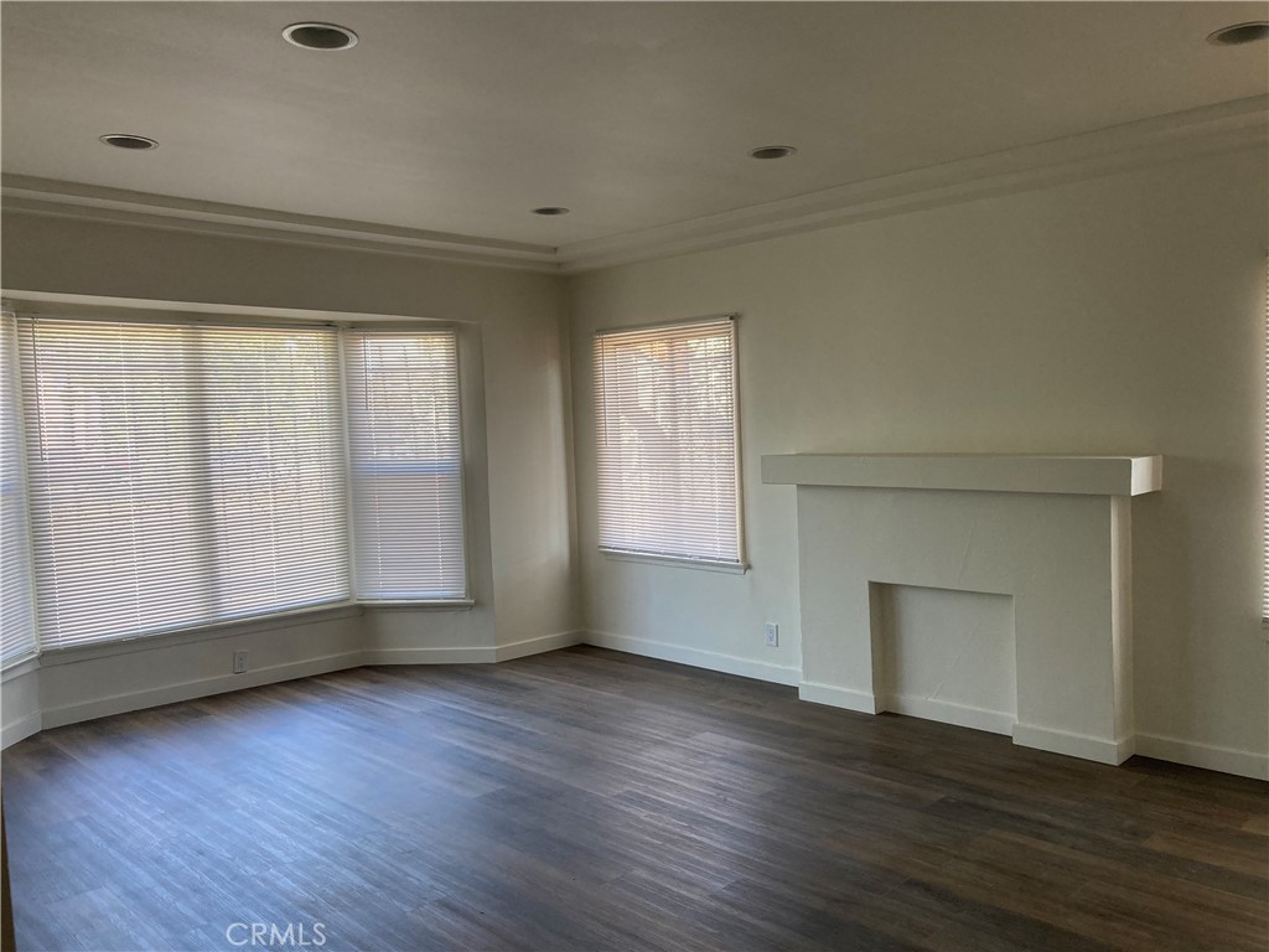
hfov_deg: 63.4
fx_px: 1026
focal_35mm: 28
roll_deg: +2.5
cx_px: 634
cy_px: 476
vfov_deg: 49.7
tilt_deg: -3.4
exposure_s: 1/113
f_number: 1.8
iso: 80
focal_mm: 3.99
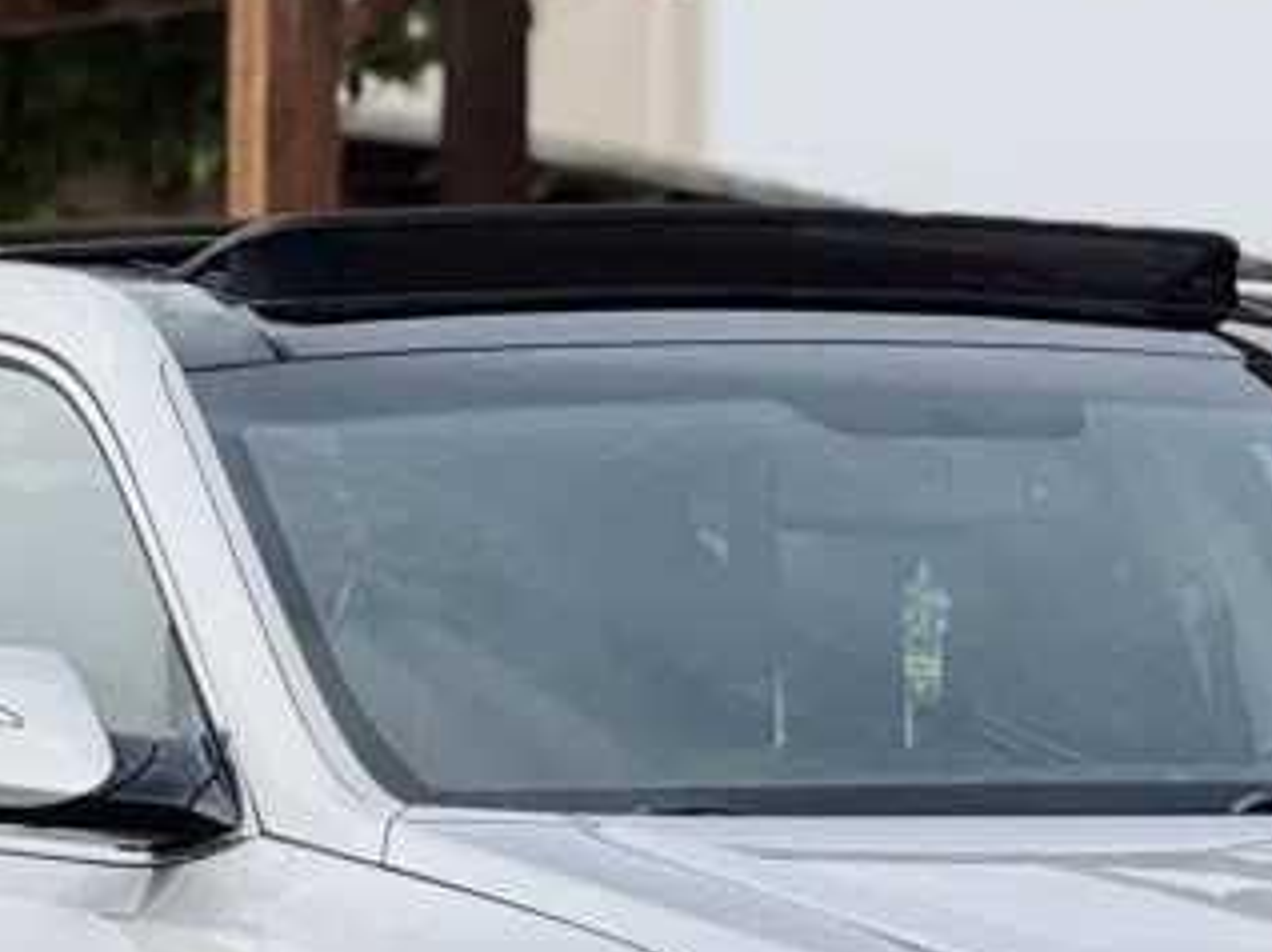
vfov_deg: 3.8
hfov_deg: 5.1
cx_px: 888
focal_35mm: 387
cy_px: 908
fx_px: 14210
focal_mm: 15.66
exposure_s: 1/525
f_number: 2.8
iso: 50
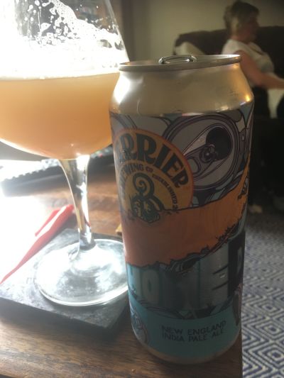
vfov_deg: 61.6
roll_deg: +3.9
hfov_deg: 48.2
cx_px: 142
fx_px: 317
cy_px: 189
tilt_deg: -21.7
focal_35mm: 29
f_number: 2.2
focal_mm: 4.15
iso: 200
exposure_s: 1/20
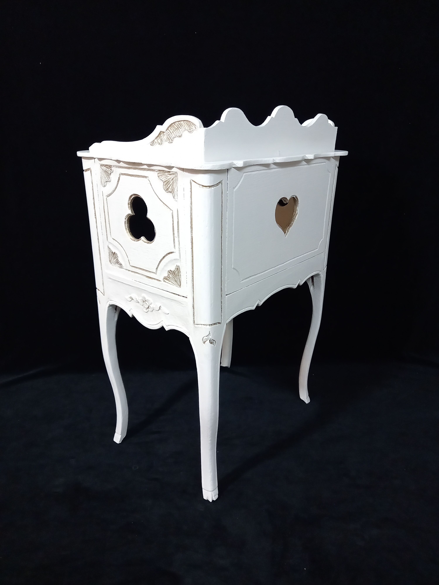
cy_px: 292
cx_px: 220
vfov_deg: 69.4
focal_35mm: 25
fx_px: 423
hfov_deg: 54.9
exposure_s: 1/50
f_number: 2
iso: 400
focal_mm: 4.6
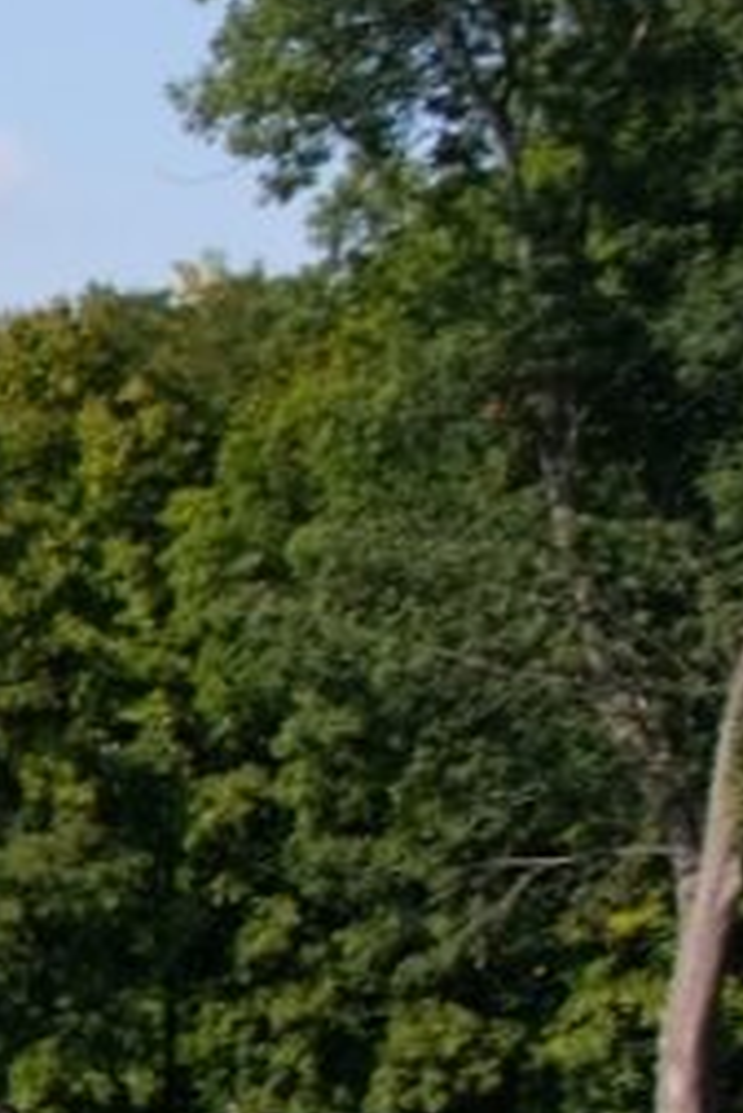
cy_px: 1058
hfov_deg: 4.7
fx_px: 8007
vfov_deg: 7.9
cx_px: -2449
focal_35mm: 259
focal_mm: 27.5
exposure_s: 1/320
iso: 200
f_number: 8
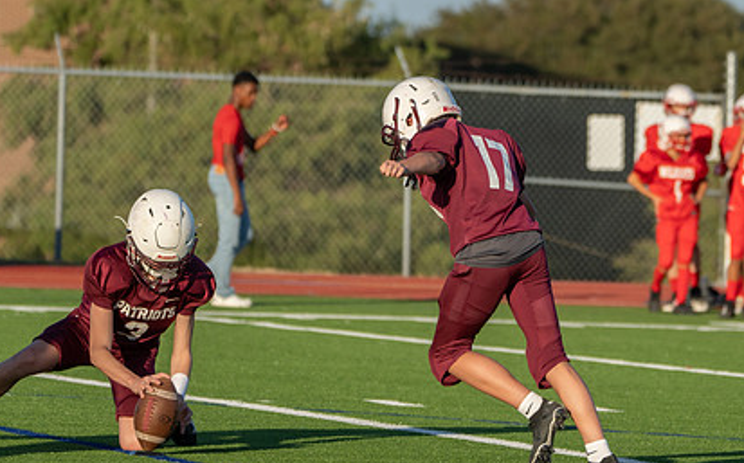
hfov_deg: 5.3
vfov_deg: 3.3
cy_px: 252
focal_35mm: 399
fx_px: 8080
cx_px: 509
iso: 200
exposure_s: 1/1000
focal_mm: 215
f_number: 5.6
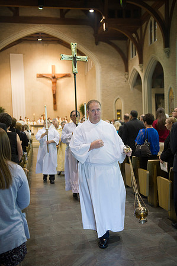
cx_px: 88
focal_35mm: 42
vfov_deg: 46.4
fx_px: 310
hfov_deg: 31.8
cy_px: 133
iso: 2000
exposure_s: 1/125
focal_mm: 42
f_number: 2.8
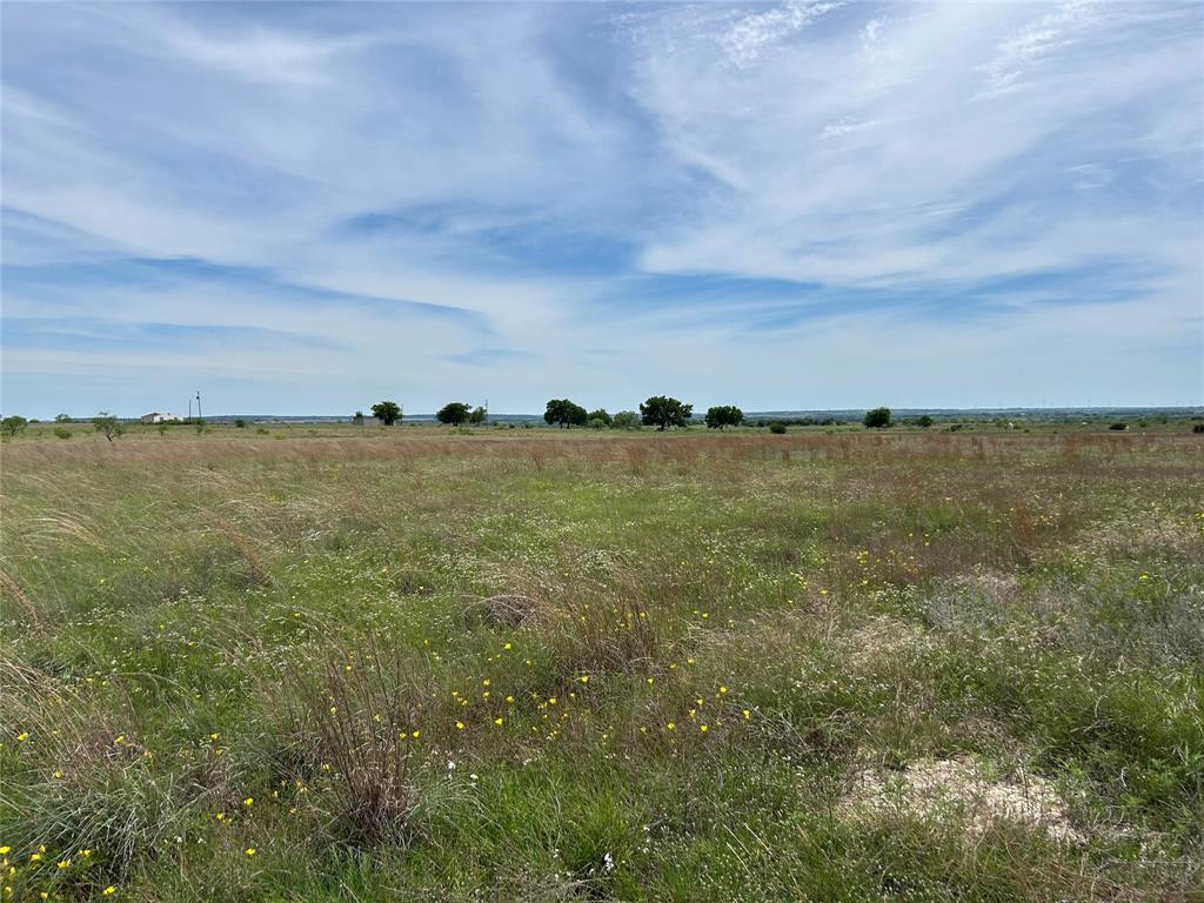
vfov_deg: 53.1
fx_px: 904
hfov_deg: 67.3
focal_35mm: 26
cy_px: 452
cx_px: 602
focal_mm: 5.7
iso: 50
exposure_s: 1/7463
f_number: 1.5
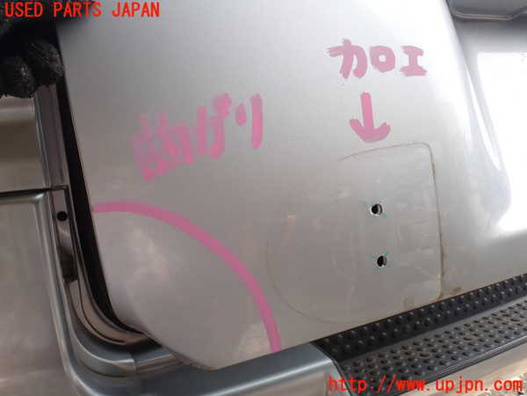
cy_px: 198
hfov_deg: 60.0
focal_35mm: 30
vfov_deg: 46.8
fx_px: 457
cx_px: 264
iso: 100
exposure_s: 1/200
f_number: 3.2
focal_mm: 5.4
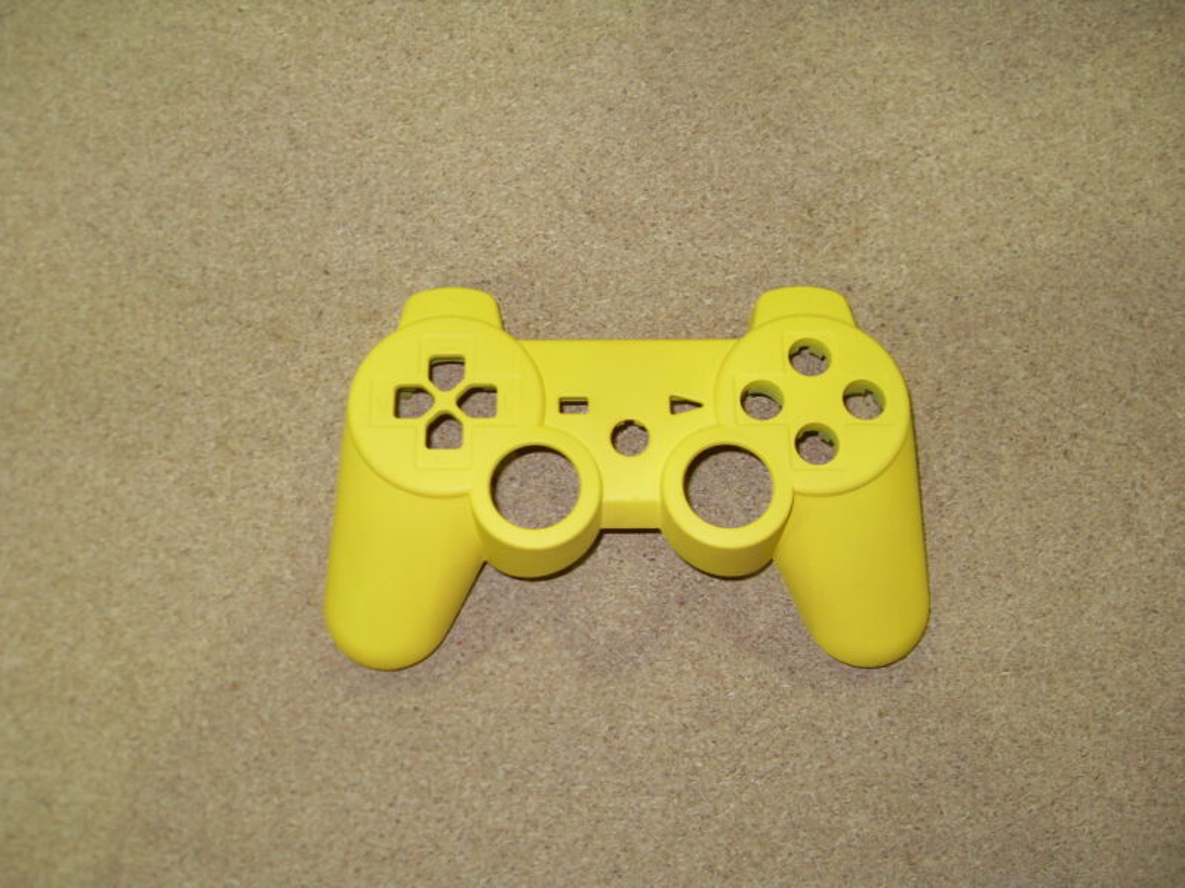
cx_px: 592
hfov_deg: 52.6
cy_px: 444
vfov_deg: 40.7
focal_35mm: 35
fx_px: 1198
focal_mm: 6.3
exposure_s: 1/45
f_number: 2.8
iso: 100
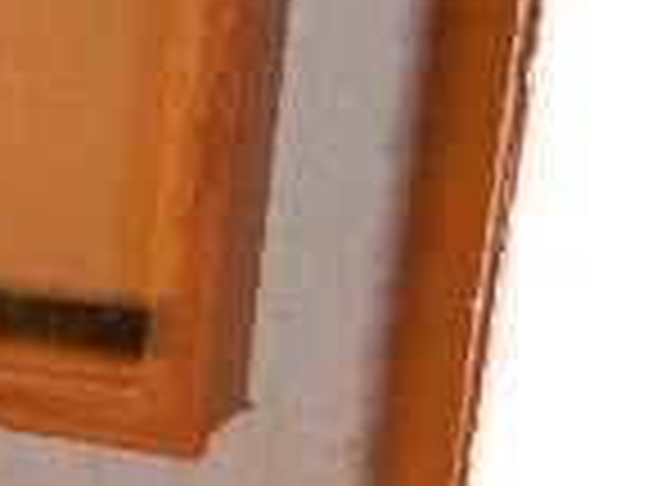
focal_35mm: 107
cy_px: 504
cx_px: -778
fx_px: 2003
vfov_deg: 13.6
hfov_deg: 14.2
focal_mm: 4.3
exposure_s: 1/30
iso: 200
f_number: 2.8
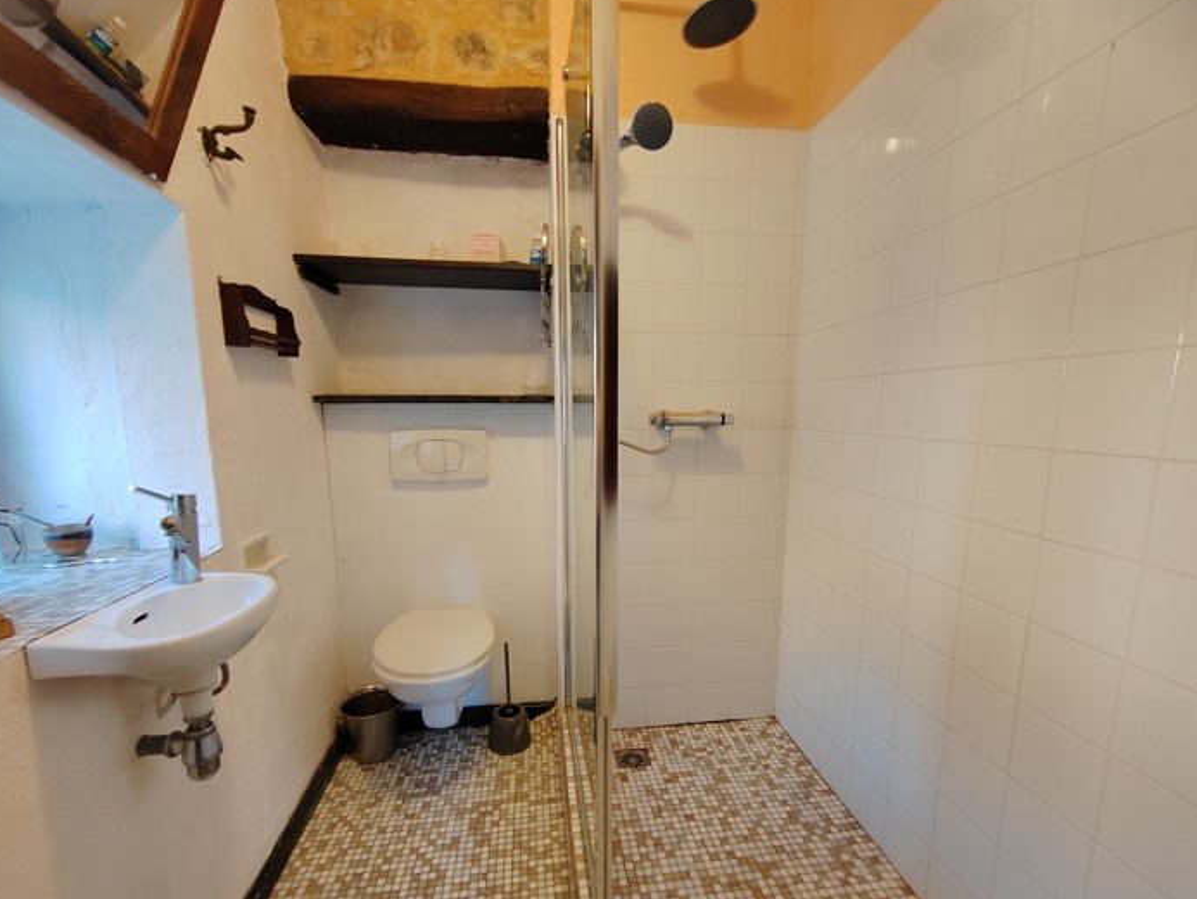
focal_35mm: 15
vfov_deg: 81.5
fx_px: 519
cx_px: 596
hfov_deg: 98.2
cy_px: 493
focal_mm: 2.16
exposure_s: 1/33
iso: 640
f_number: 2.2
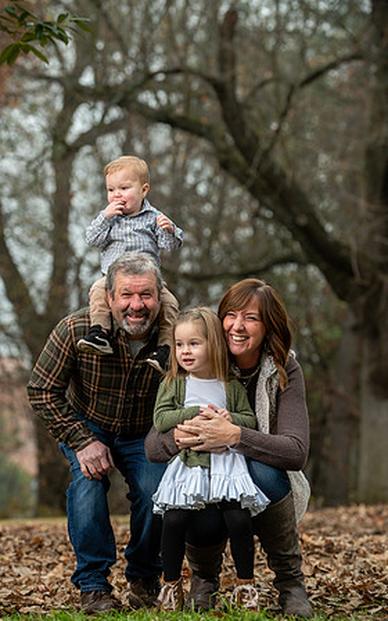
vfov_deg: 16.3
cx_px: 186
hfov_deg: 10.2
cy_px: 310
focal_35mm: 128
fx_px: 2166
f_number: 4
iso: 200
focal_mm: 125
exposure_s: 1/125
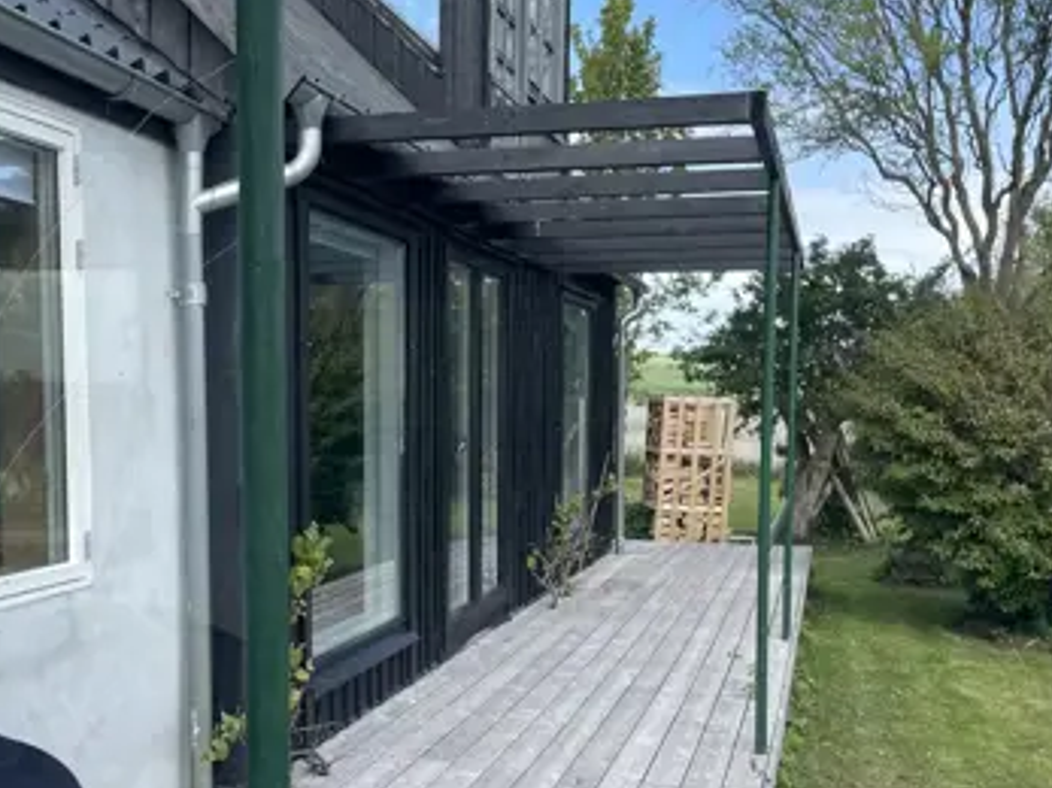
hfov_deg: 41.7
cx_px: 382
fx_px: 1367
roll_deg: +0.5
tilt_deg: -5.8
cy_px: 530
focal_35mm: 45
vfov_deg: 31.9
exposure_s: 1/1182
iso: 32
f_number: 1.6
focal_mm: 4.2
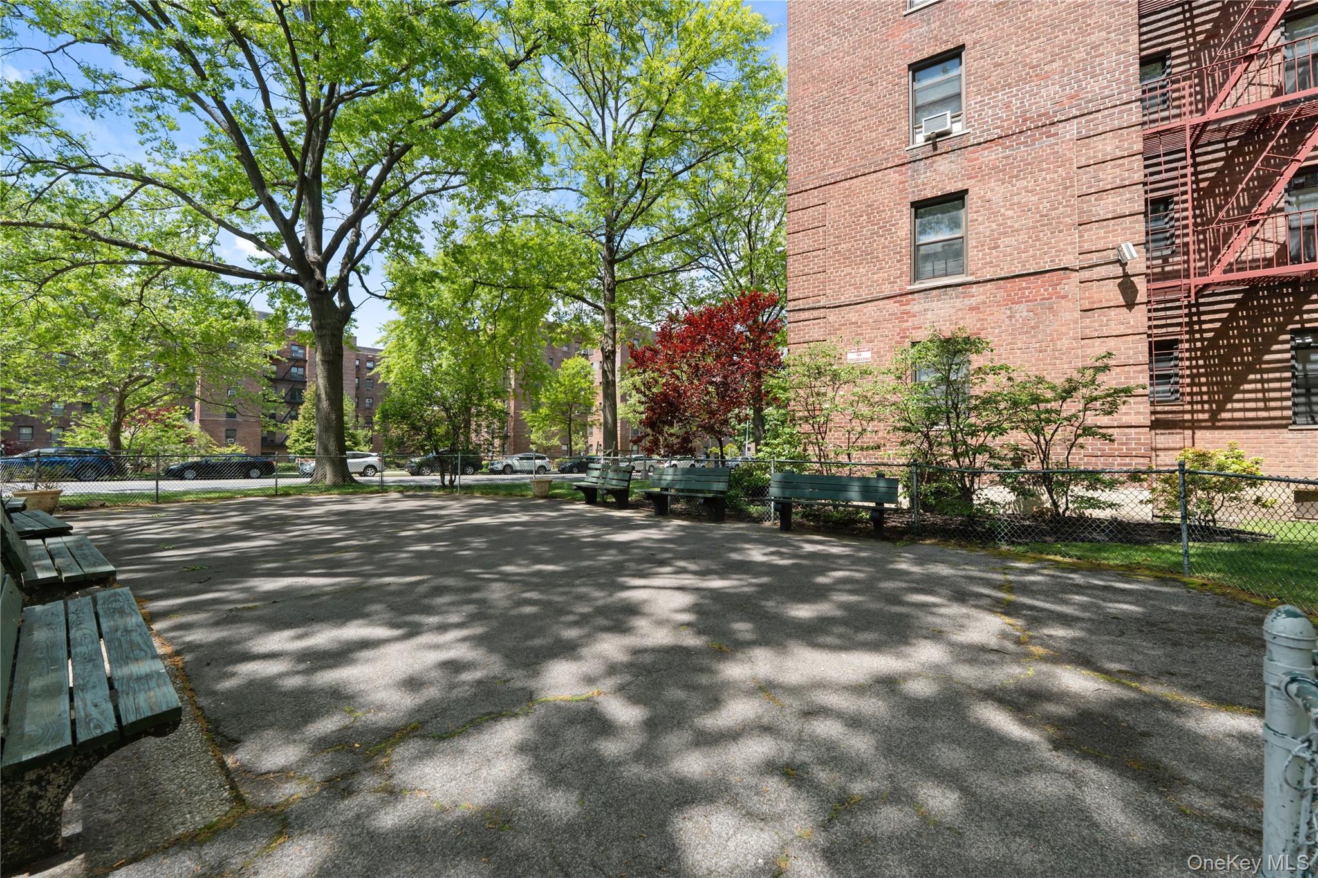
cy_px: 439
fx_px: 512
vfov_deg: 81.2
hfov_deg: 104.3
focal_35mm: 14
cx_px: 659
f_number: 9
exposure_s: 1/160
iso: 640
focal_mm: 14
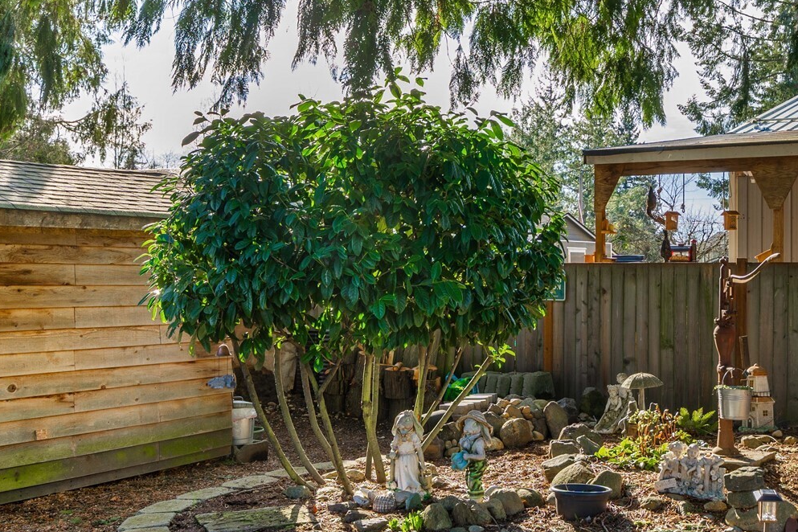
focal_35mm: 41
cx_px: 597
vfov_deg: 32.6
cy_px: 240
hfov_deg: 45.8
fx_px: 909
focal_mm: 24
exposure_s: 1/80
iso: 100
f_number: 6.3
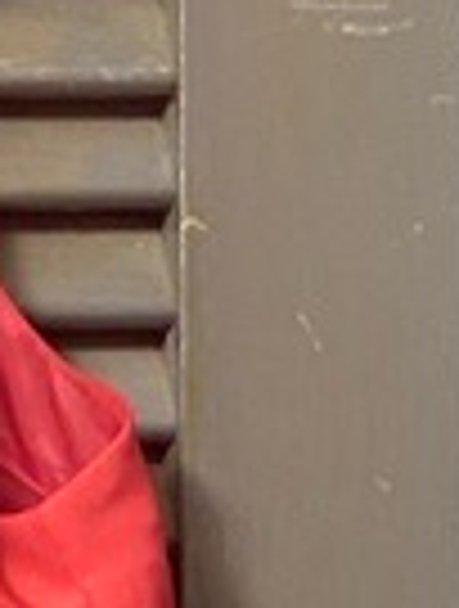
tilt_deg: -0.3
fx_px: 3379
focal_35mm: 192
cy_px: 1275
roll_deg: -0.3
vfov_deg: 9.5
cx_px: -576
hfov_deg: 7.4
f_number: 1.8
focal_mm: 4.25
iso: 400
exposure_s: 1/60
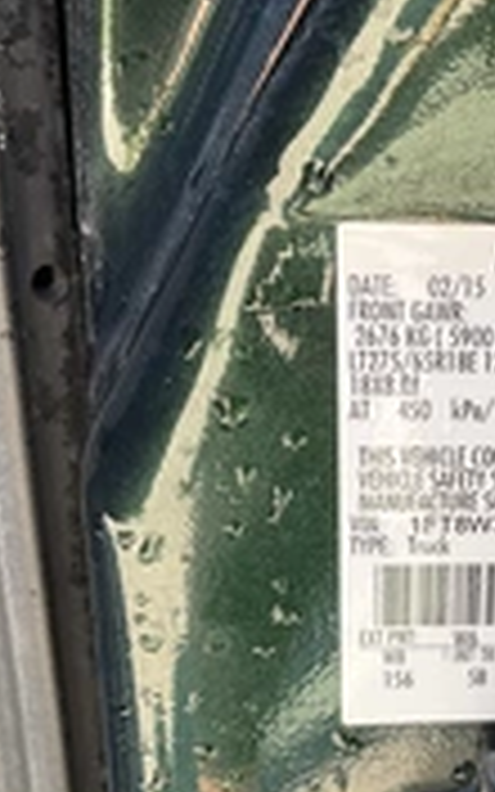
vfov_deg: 29.1
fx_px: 1511
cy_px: 562
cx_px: 540
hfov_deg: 18.0
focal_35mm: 70
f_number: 1.8
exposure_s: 1/122
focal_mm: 3
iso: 32
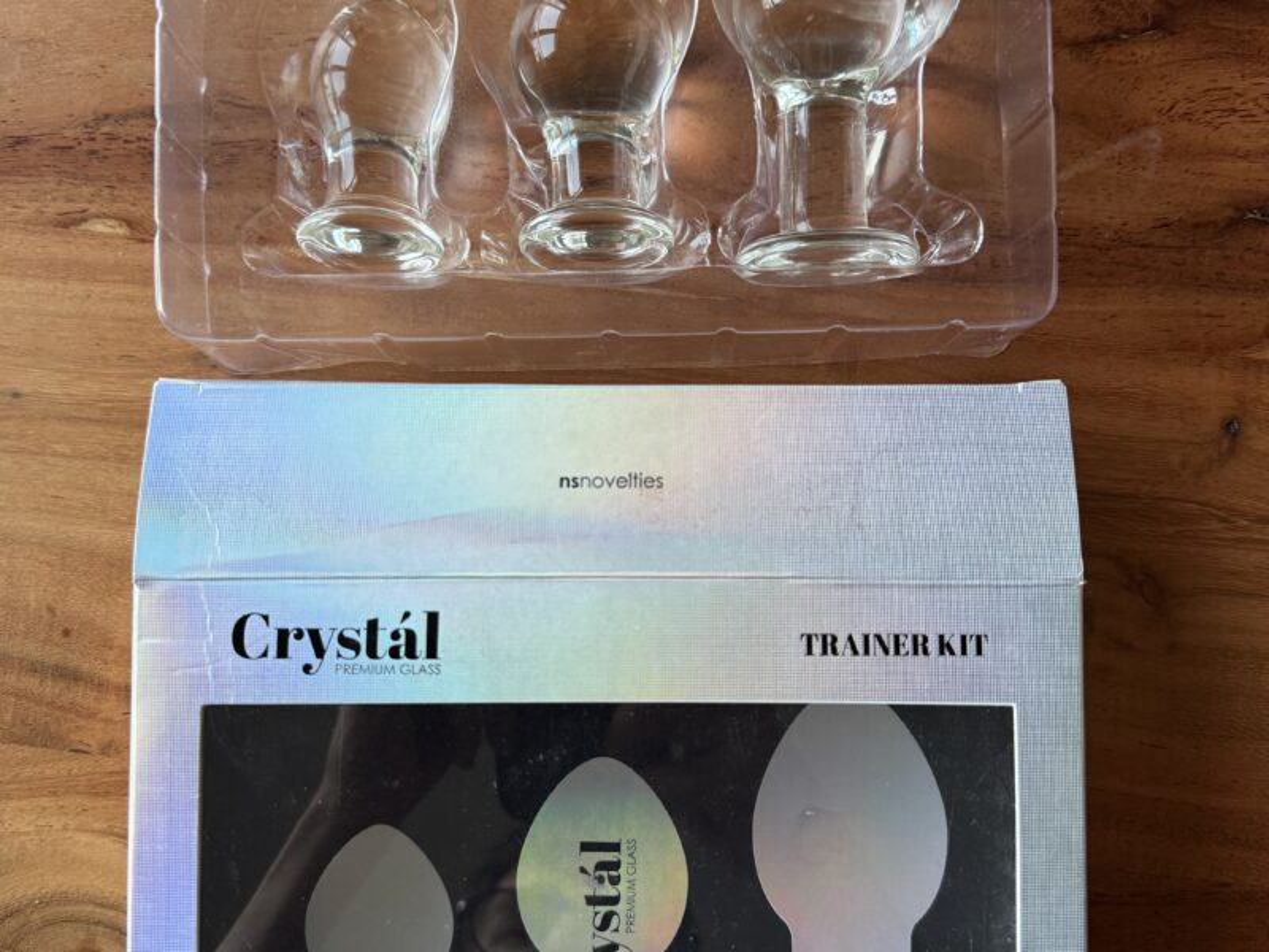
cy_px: 476
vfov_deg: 56.8
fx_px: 880
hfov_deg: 71.6
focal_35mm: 24
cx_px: 634
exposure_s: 1/60
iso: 250
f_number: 1.78
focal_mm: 6.76
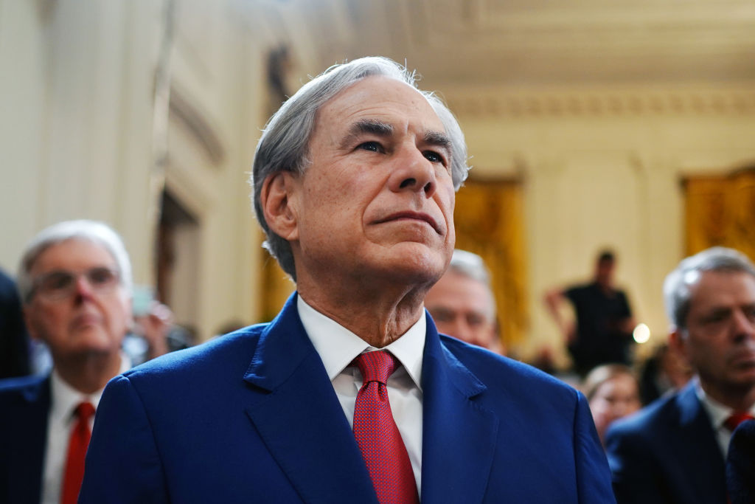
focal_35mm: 52
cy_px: 252
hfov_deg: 38.2
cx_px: 378
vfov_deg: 26.0
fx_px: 1091
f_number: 1.8
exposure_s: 1/320
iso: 1000
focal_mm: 35
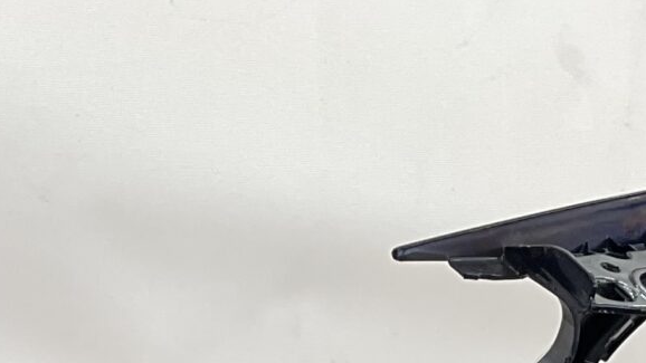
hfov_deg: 15.3
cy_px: 1051
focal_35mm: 140
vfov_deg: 7.7
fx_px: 2398
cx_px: 292
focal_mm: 3
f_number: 1.8
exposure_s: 1/120
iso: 25
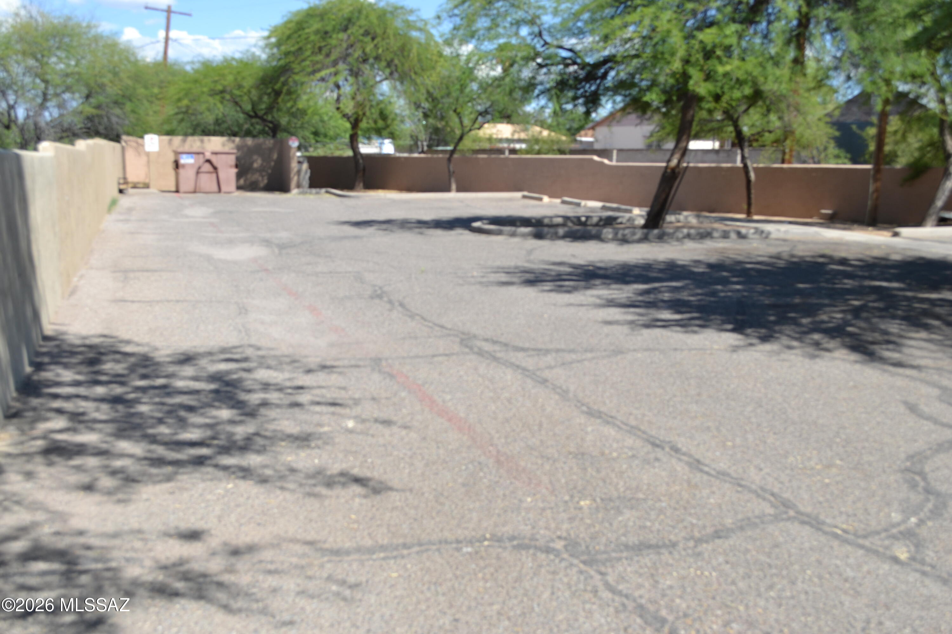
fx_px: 1031
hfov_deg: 49.6
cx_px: 476
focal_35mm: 39
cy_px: 317
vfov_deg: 34.2
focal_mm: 26
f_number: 7.1
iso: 100
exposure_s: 1/200
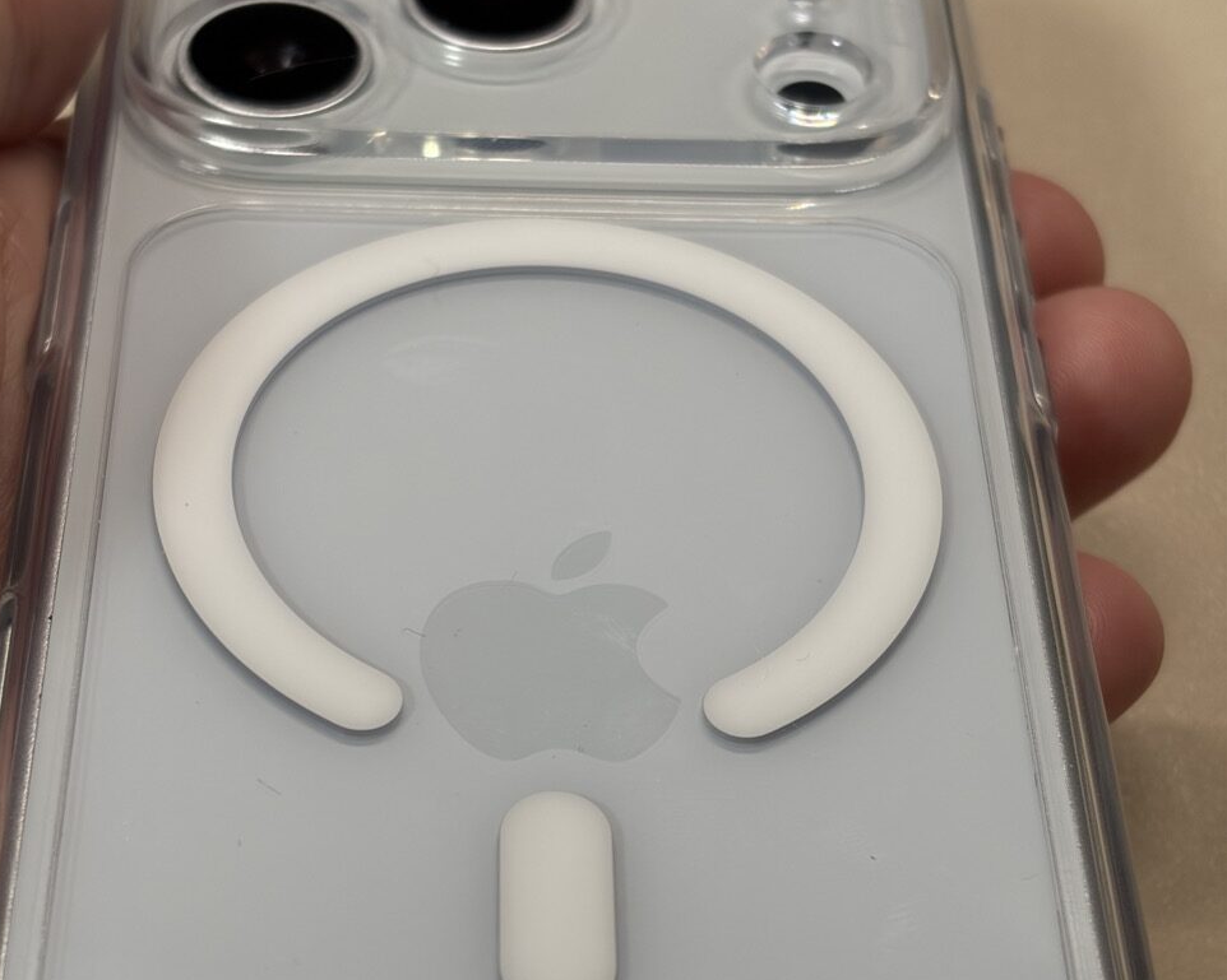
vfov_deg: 20.0
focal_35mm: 76
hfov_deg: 25.1
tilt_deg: -61.1
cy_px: 698
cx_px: 546
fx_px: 2759
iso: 80
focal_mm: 5.96
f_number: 1.6
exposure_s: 1/100
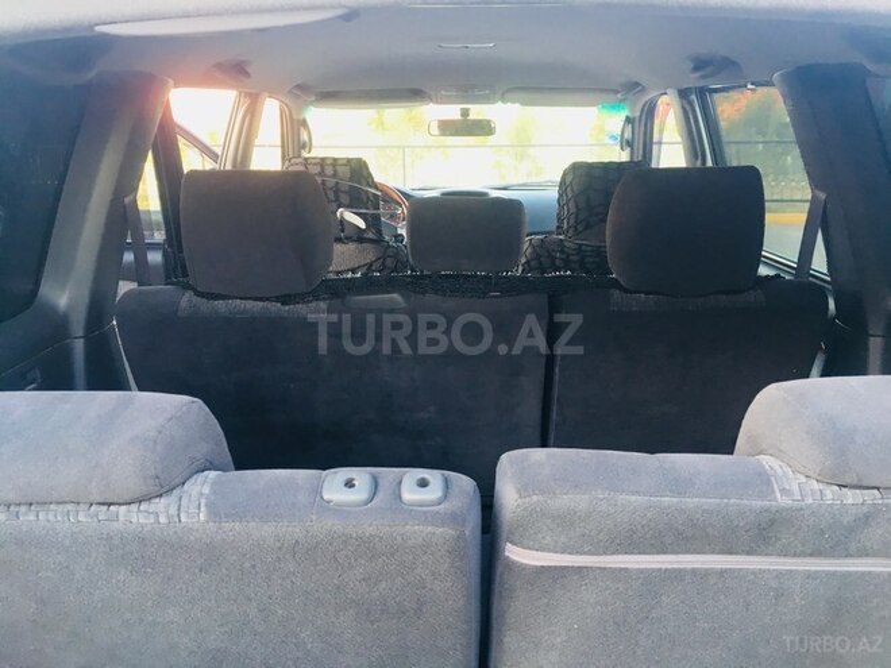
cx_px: 446
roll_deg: +0.6
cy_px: 334
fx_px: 746
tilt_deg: -17.0
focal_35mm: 29
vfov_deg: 48.2
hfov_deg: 61.7
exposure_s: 1/33
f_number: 2.2
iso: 40
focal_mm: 4.15
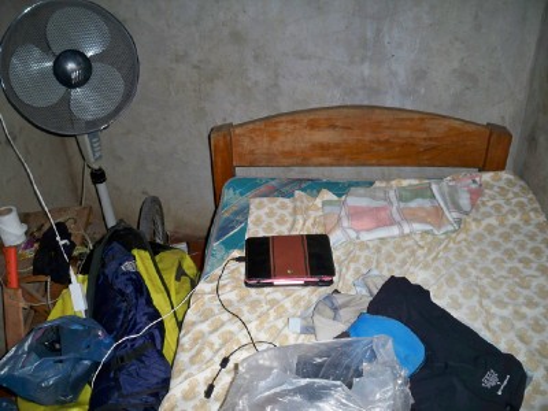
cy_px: 206
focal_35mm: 35
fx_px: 554
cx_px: 274
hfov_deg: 52.6
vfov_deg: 40.7
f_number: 3.1
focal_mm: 6.3
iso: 200
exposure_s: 1/60
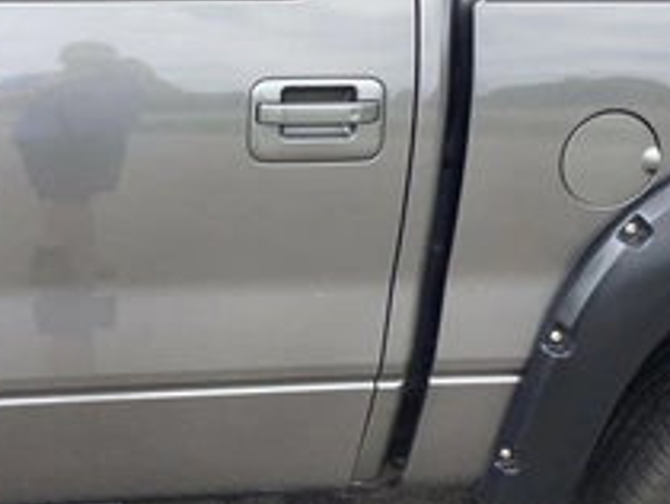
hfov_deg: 32.4
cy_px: 137
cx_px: 233
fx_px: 1143
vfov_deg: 24.6
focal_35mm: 59
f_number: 2.4
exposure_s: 1/326
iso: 25
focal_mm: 3.3
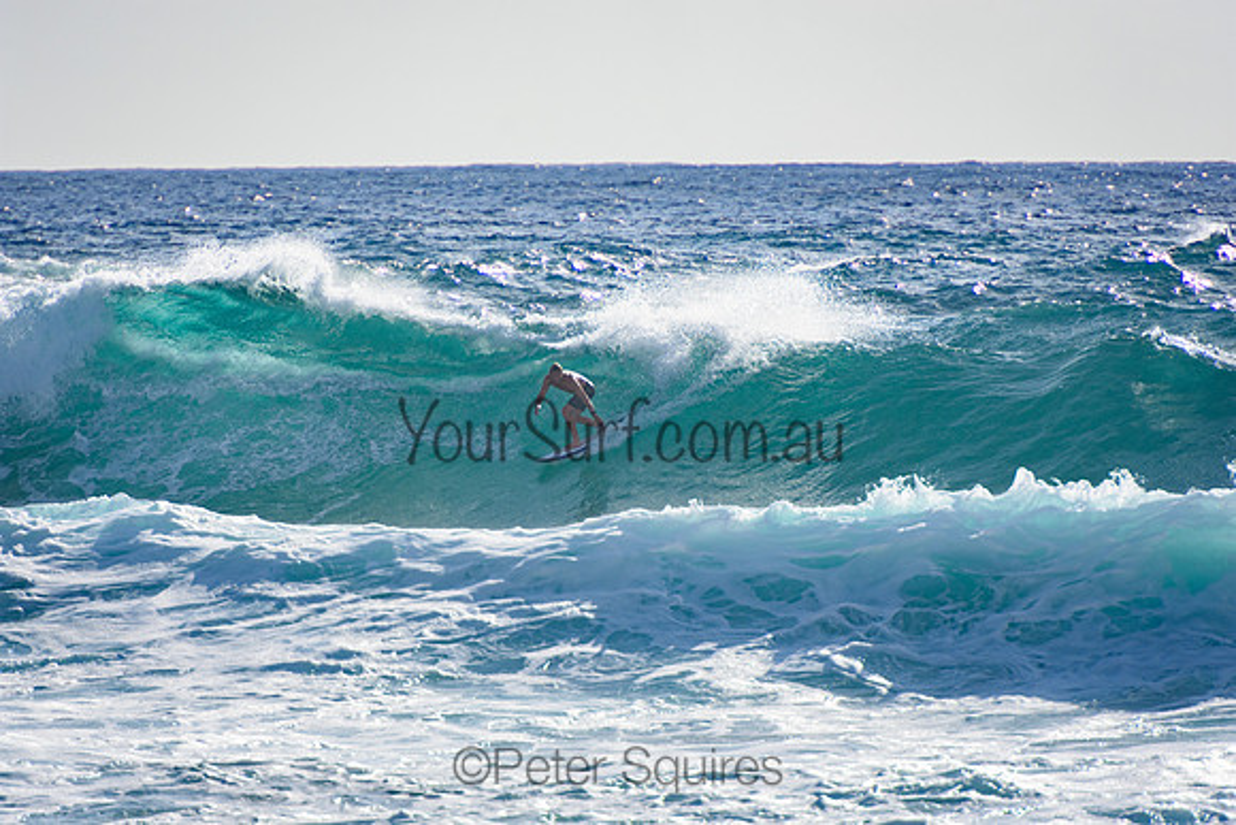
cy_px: 412
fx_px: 20604
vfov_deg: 2.3
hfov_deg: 3.4
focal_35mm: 600
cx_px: 618
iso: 250
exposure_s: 1/2000
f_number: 5.6
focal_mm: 400
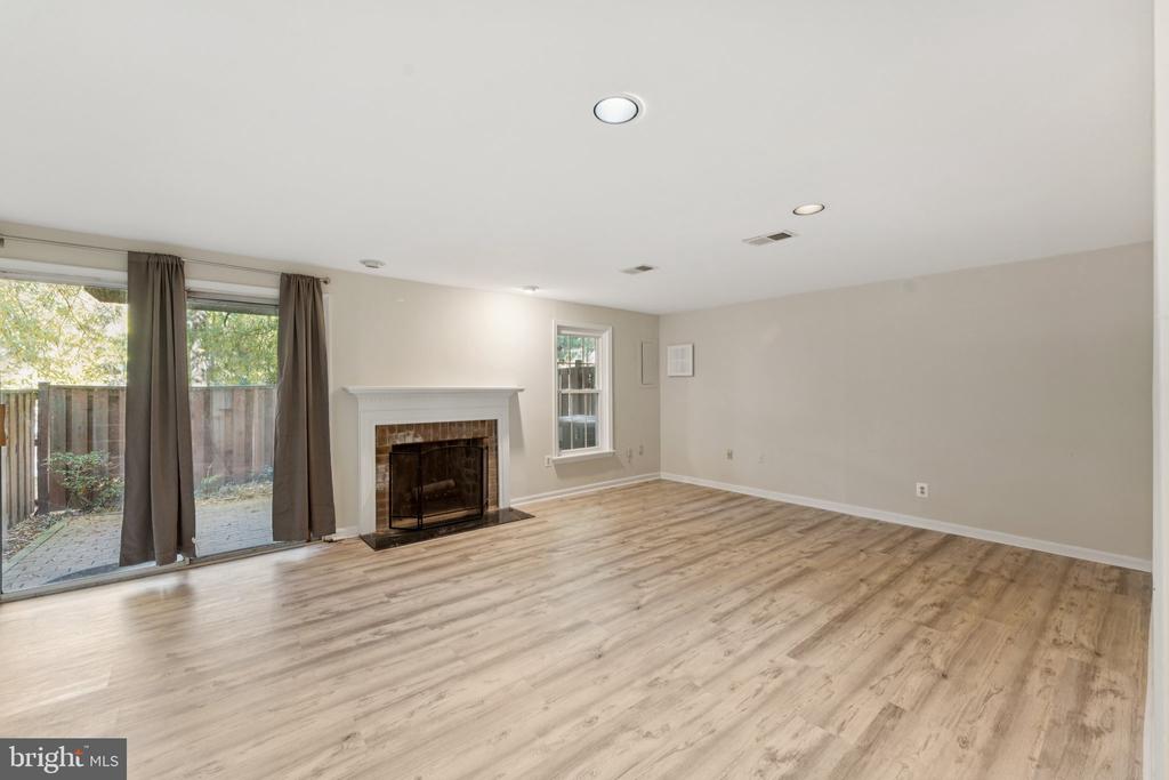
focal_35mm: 14
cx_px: 584
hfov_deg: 104.2
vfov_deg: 81.2
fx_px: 455
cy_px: 390
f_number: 8
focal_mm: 14
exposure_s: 1/3.33
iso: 200
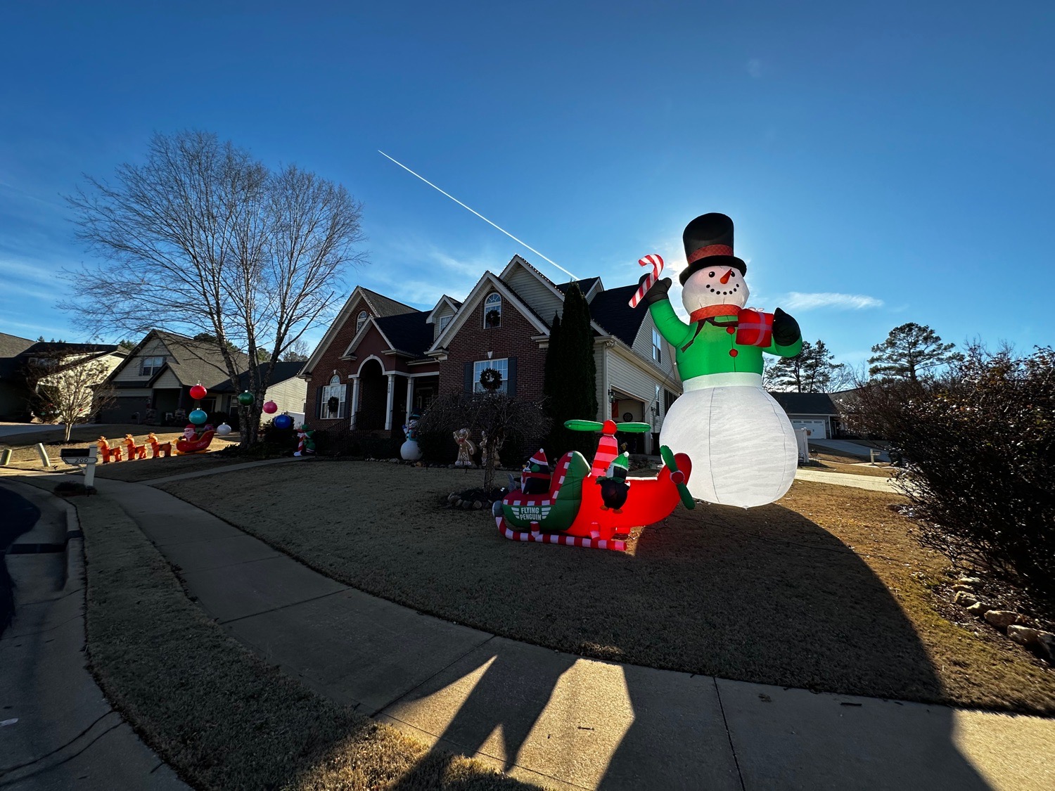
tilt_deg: +7.8
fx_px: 427
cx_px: 528
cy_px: 396
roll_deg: -0.6
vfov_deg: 85.7
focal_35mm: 14
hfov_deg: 102.1
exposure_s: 1/1453
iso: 50
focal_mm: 2.22
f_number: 2.2
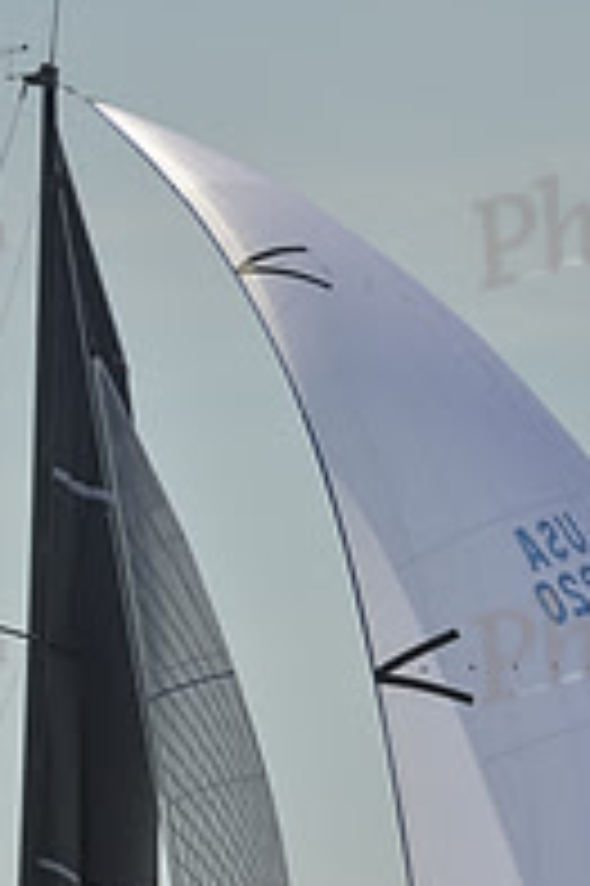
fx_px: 6673
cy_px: 886
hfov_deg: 5.1
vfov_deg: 7.6
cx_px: 241
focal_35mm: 271
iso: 200
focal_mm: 92
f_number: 9
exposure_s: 1/1250
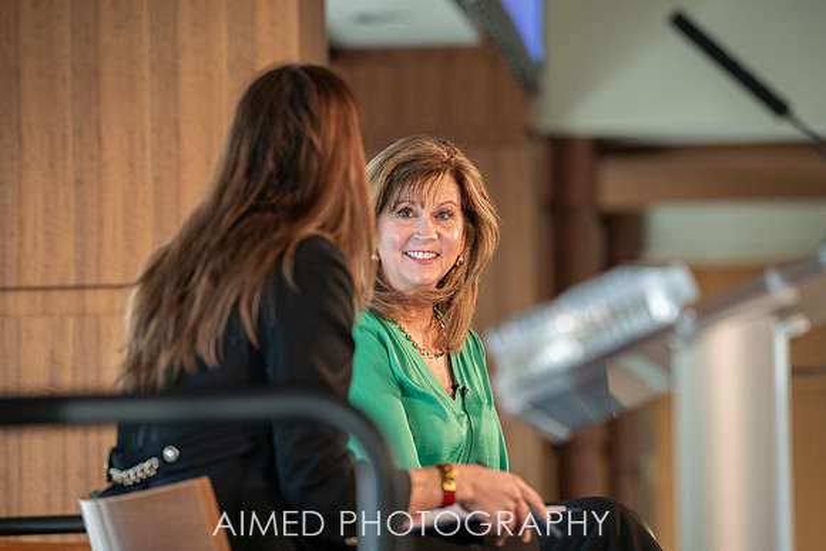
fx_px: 5147
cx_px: 437
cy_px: 245
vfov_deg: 6.1
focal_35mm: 224
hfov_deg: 9.2
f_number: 4.5
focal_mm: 200
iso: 1600
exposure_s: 1/200
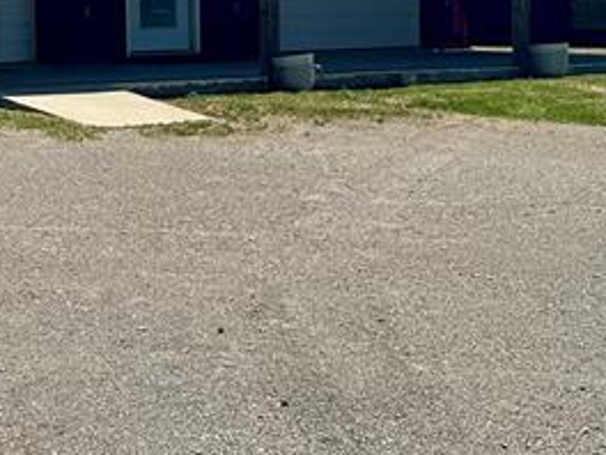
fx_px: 1628
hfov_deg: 19.5
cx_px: -179
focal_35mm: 93
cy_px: 57
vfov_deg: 15.7
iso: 80
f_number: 1.78
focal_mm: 6.86
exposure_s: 1/7576
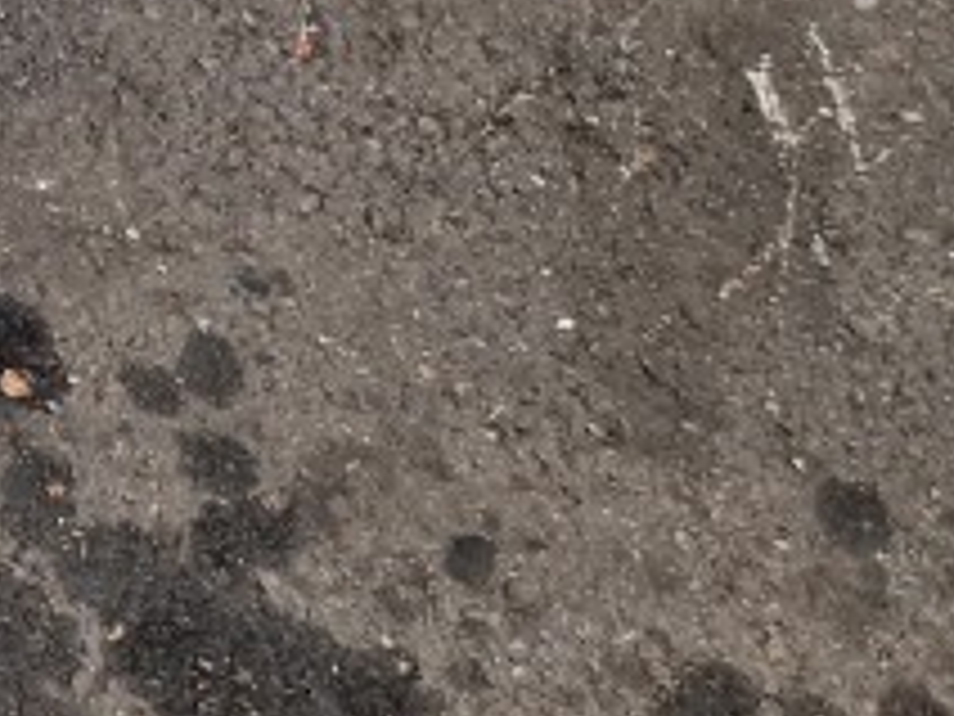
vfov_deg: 11.9
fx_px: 3059
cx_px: -945
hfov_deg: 14.7
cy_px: -721
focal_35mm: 111
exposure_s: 1/468
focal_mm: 5.4
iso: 50
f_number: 1.8
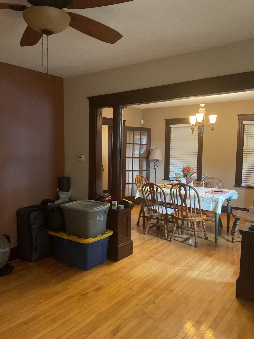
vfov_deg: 61.7
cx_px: 127
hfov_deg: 48.2
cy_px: 170
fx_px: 284
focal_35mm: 29
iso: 500
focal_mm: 3
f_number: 1.8
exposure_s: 1/30
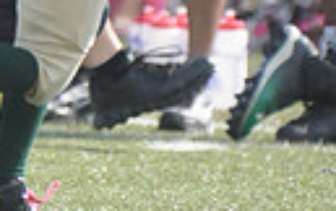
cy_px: -237
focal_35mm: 2396
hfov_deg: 0.9
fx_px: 21969
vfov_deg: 0.6
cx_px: -33
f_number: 4
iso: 1600
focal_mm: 350
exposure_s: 1/4000
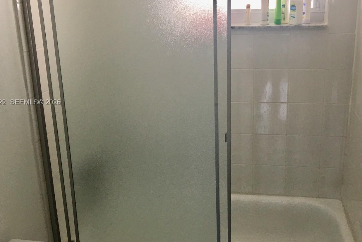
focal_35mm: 39
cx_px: 204
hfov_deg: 49.4
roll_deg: +1.0
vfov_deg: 34.2
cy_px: 103
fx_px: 392
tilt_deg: -14.0
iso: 32
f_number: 2.2
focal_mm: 4.15
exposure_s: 1/30
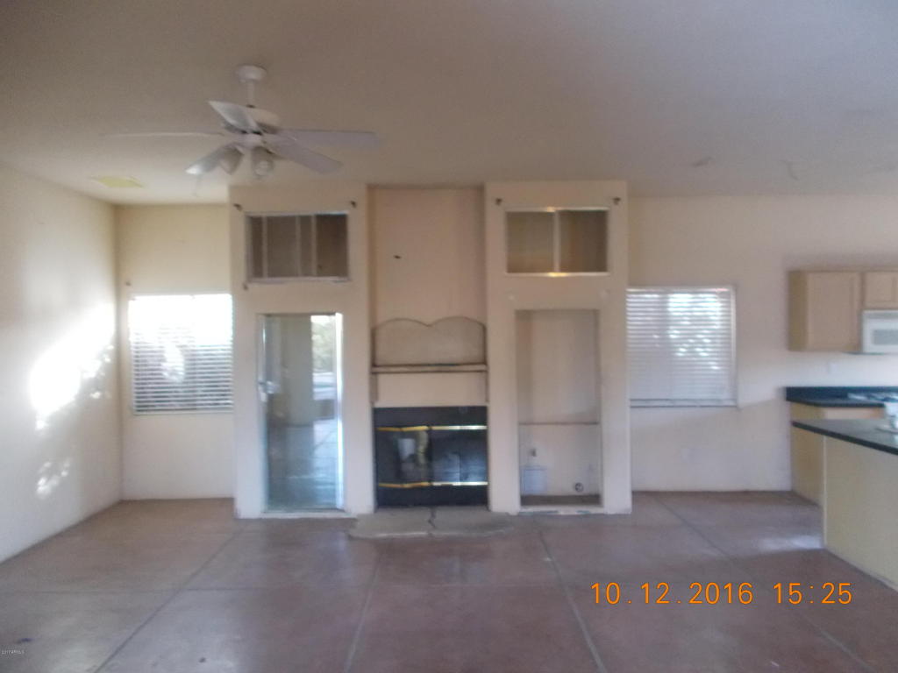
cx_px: 449
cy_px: 336
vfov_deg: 53.1
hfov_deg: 67.3
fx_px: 674
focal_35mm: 26
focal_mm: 4.6
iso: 450
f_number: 3.2
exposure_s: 1/30
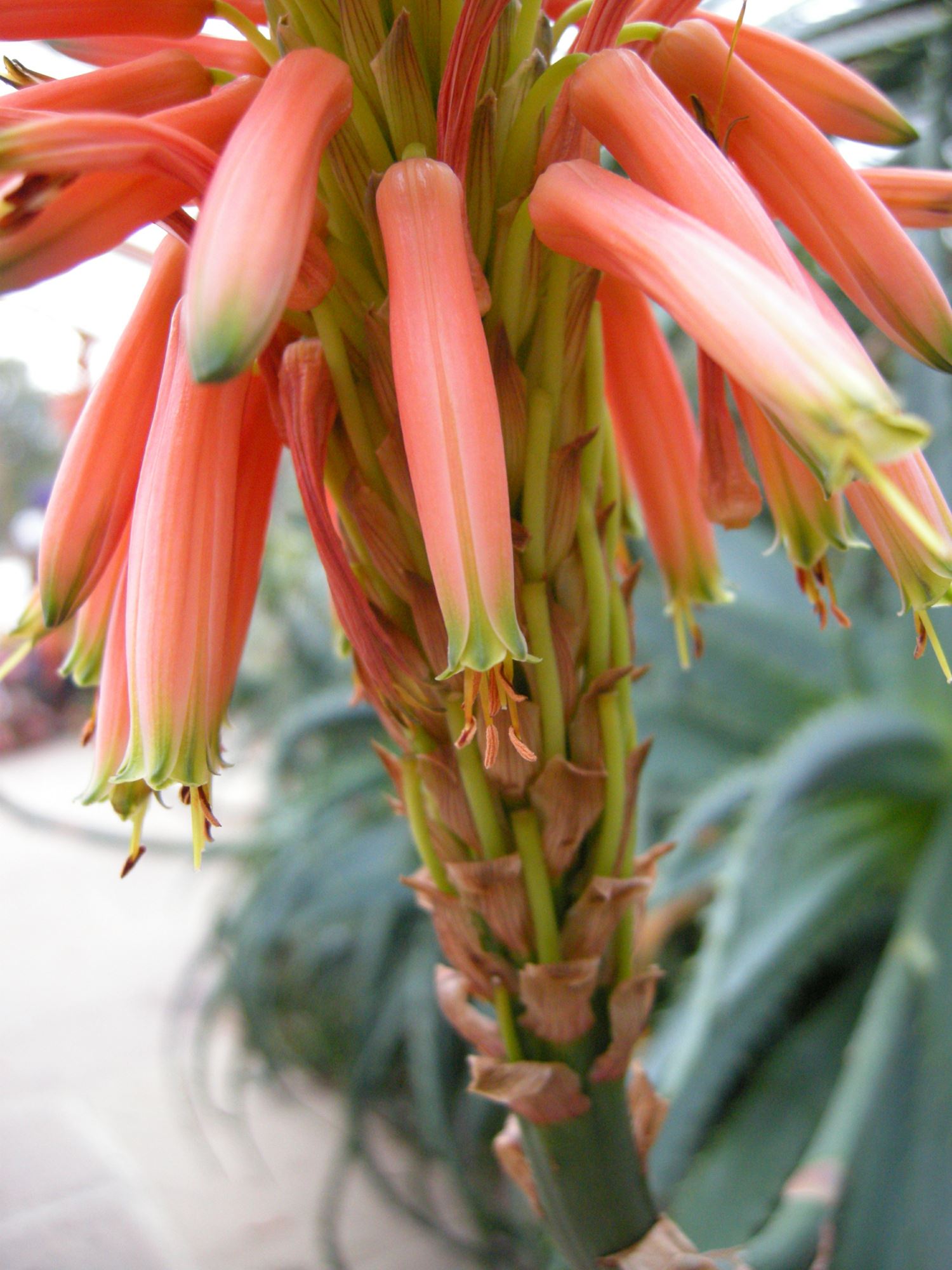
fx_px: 1283
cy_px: 635
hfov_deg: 40.7
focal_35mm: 35
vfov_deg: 52.6
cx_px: 476
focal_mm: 7.5
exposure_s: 1/64
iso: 357
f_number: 2.7
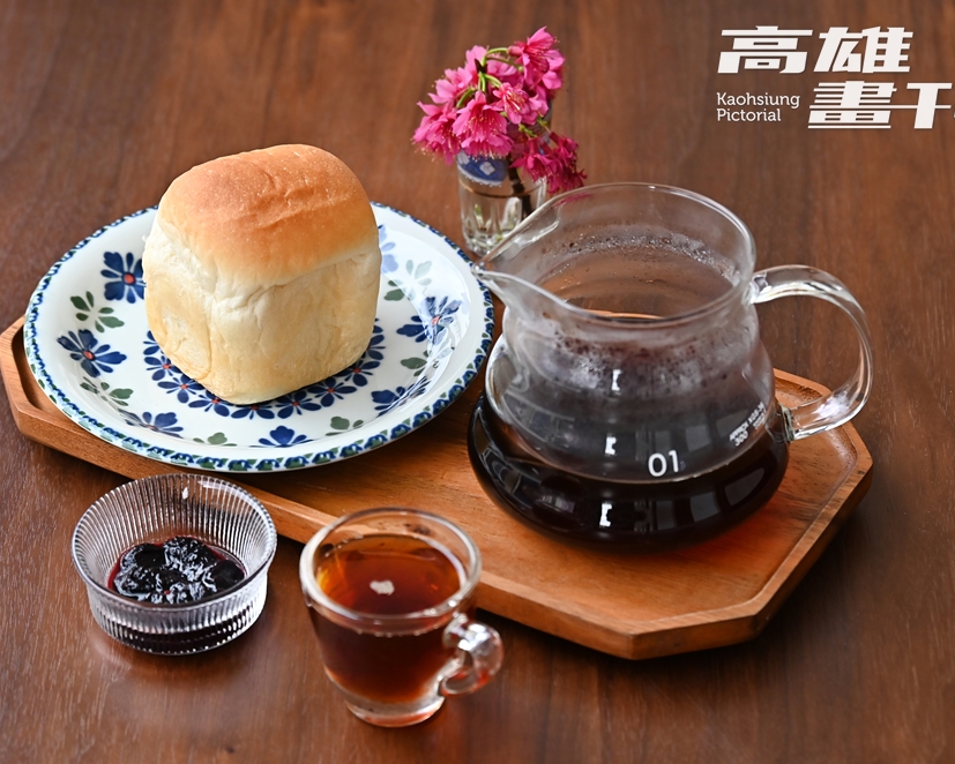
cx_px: 453
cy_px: 383
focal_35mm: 110
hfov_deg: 17.5
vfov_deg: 14.0
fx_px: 3110
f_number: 6.3
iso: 1250
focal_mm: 97
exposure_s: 1/640
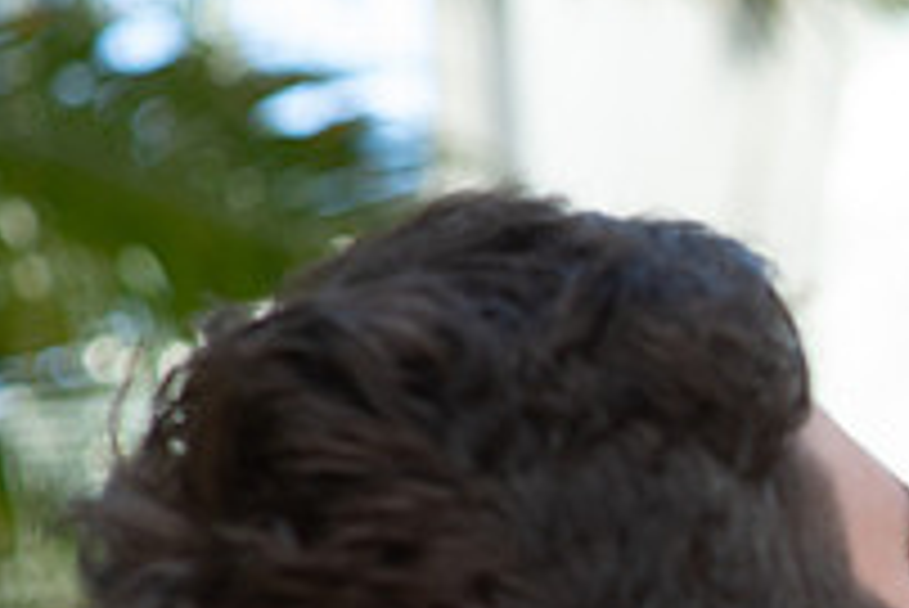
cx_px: 1468
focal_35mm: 289
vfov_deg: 4.8
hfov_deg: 7.0
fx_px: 7302
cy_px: 626
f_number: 3.5
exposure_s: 1/200
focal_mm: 85
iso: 400
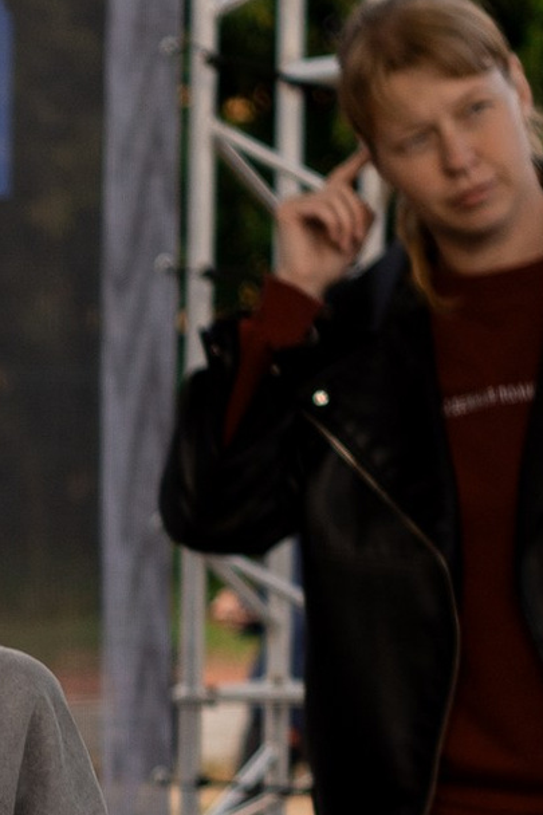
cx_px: -827
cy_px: 1017
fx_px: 5003
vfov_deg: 9.2
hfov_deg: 5.9
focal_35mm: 221
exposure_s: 1/1000
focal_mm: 35
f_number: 2.2
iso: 100
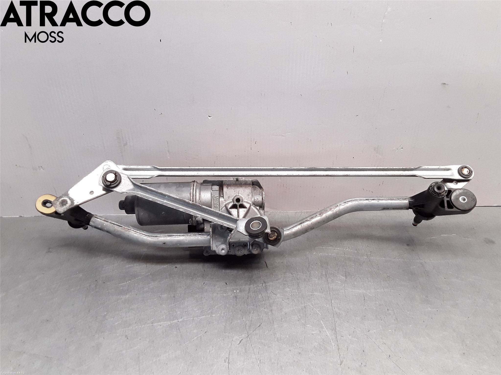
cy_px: 188
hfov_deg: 63.4
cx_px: 250
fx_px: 405
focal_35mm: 28
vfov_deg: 49.7
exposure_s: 1/113
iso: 100
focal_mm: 2.91
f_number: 1.9
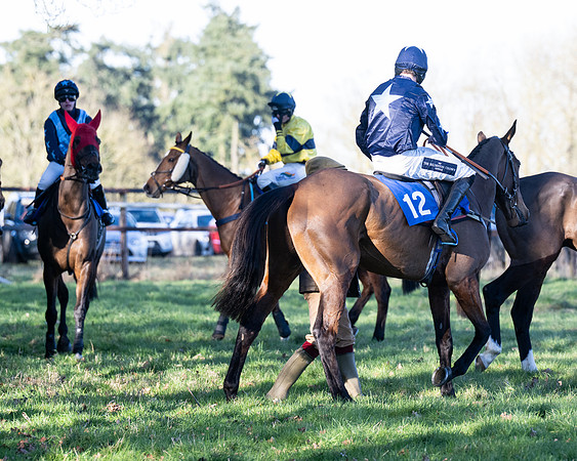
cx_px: 382
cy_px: 233
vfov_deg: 4.1
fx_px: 6402
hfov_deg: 5.2
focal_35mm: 375
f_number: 5
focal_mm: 200
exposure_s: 1/640
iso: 400
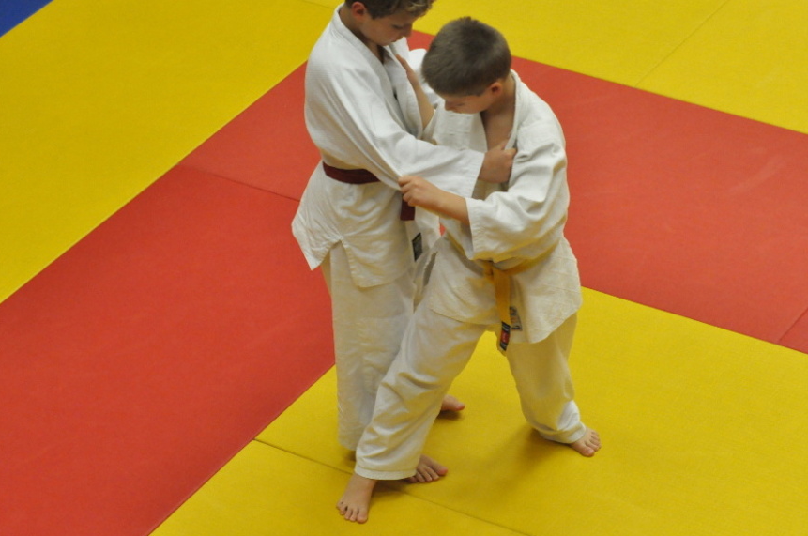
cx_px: 466
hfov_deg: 16.8
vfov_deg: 11.2
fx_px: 2734
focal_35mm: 122
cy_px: 229
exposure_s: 1/320
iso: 2500
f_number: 4.5
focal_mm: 70
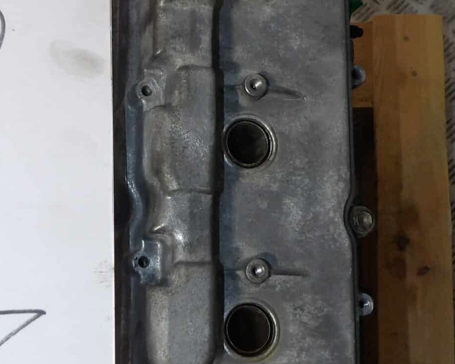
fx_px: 875
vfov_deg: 23.4
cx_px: 155
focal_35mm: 65
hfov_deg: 29.0
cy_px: 142
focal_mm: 4.3
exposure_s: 1/60
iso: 160
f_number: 3.2
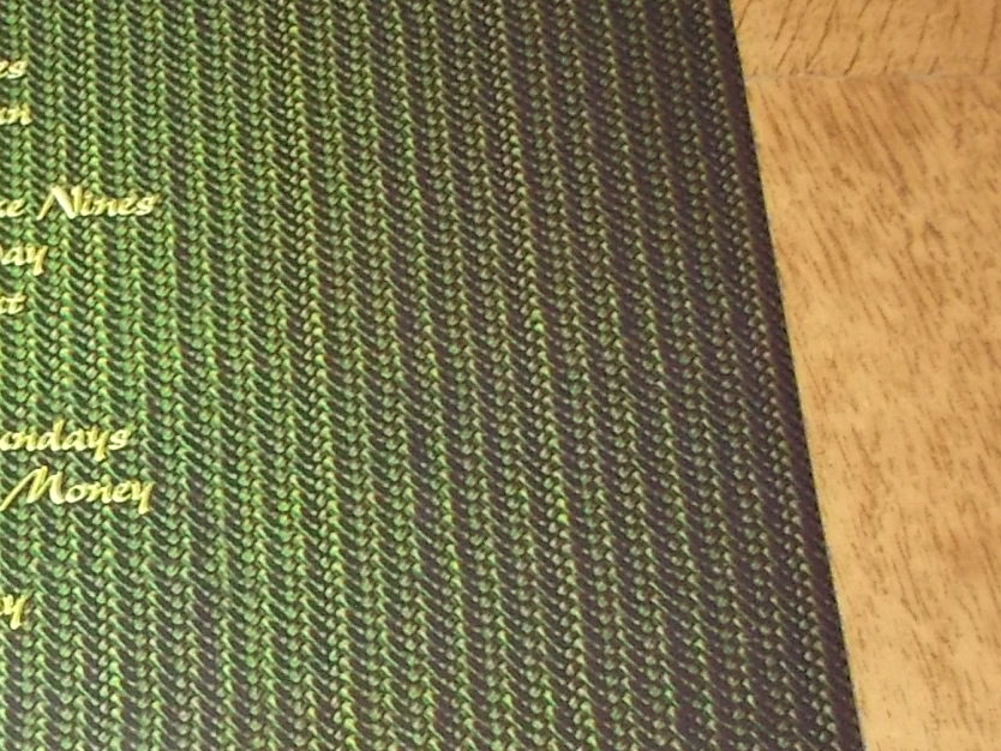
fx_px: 2285
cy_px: 618
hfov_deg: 22.6
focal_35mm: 79
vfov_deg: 18.5
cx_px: -230
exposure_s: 1/30
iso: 200
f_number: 3.3
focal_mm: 4.1
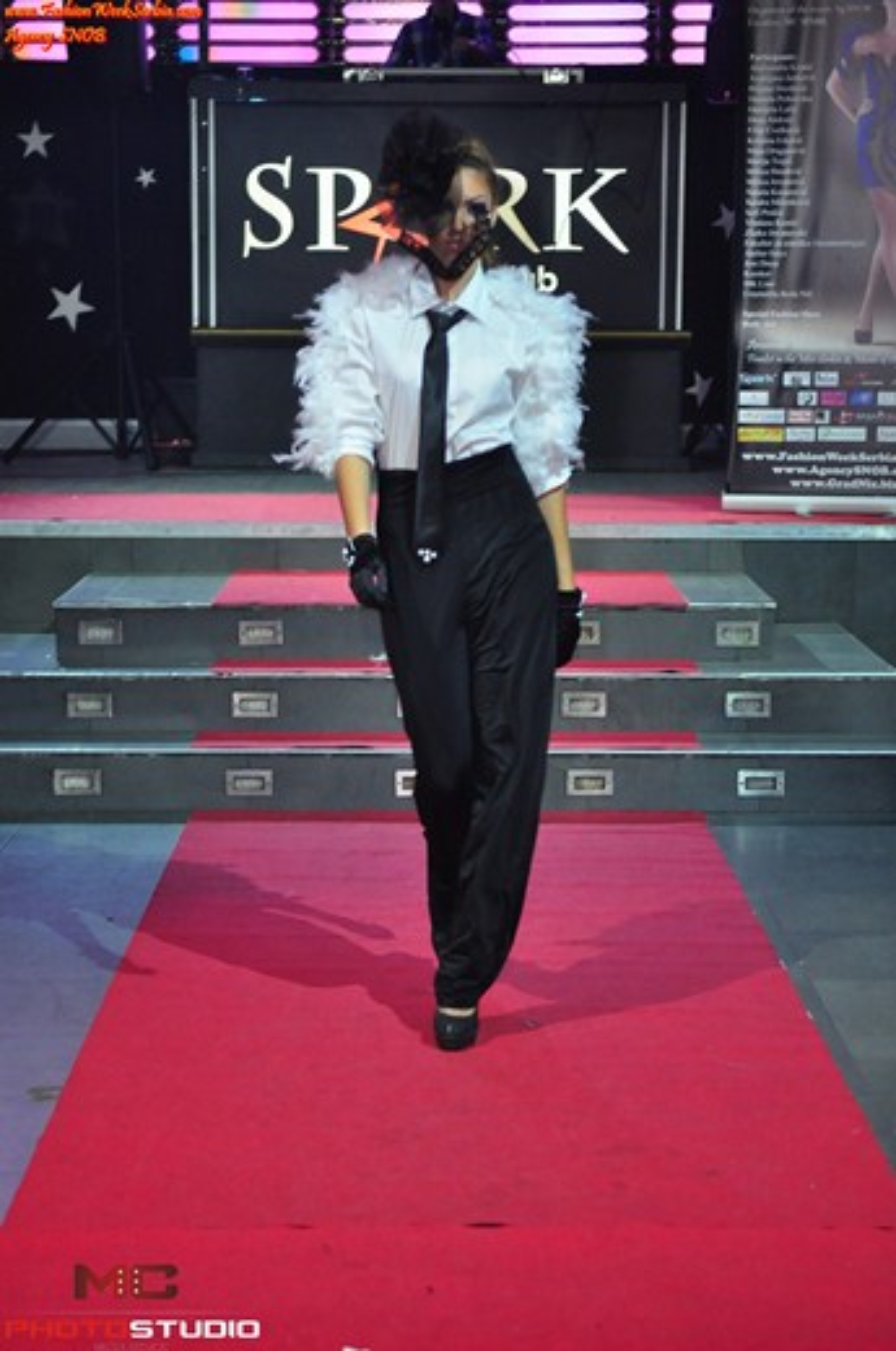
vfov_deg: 24.7
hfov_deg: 16.5
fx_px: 3090
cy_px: 676
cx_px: 448
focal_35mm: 82
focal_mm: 55
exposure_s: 1/160
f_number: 2.8
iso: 800
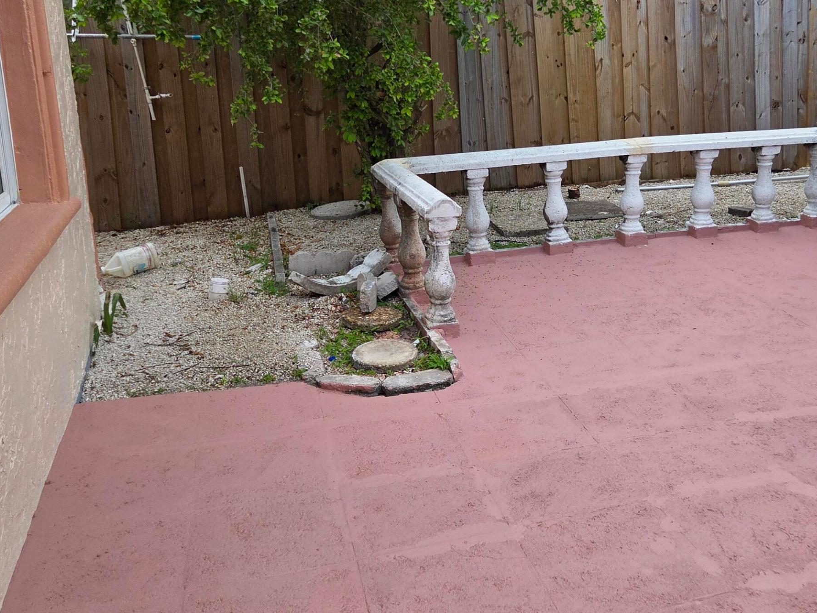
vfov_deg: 38.1
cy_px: 186
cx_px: 495
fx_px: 873
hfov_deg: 49.8
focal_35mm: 37
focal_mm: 5.4
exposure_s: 1/359
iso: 64
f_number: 1.8
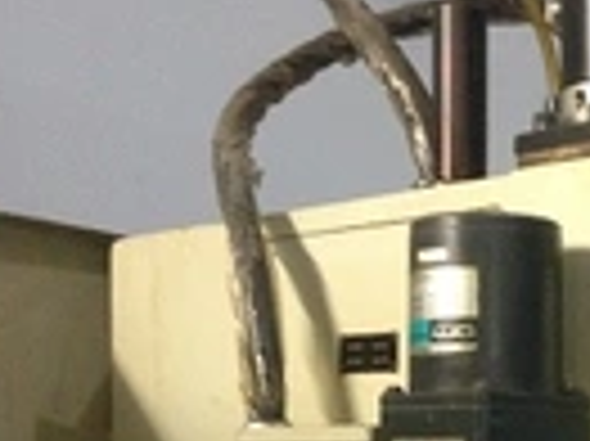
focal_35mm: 107
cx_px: 581
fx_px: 1822
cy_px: 526
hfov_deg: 18.0
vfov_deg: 13.4
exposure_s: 1/20
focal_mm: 4.28
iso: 400
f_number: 2.4
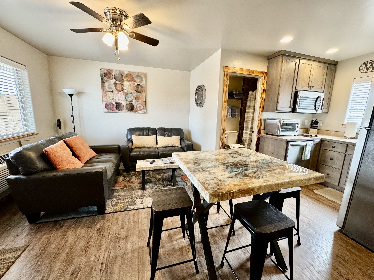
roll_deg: -1.6
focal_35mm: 14
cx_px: 187
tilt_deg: -10.9
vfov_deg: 85.7
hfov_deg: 102.1
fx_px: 151
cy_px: 140
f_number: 2.2
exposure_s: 1/60
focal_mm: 2.22
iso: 200
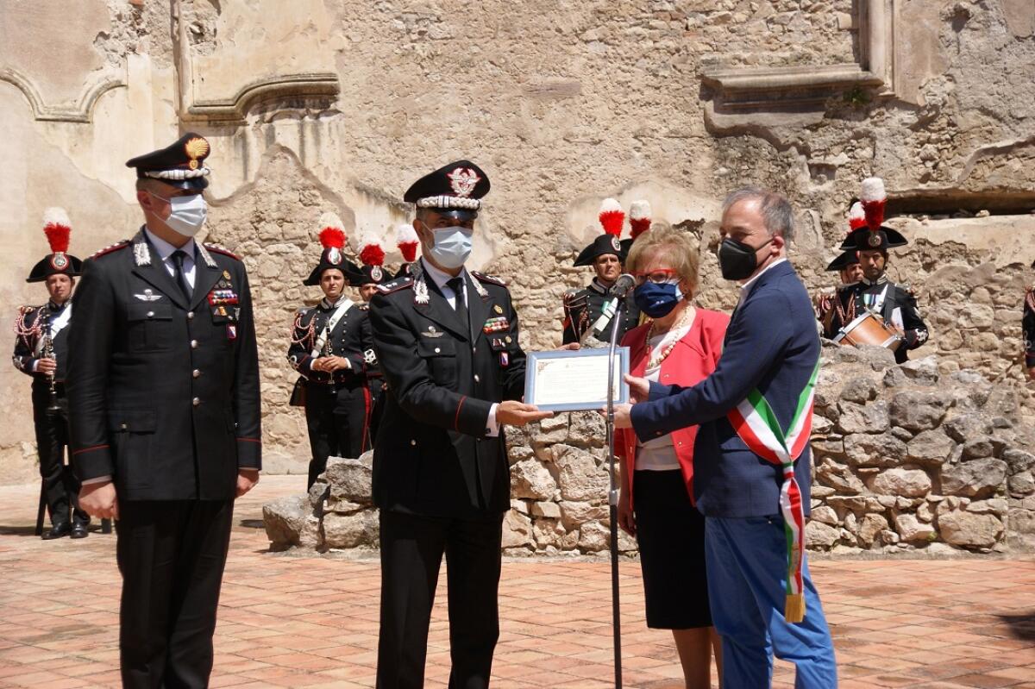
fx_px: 1940
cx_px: 518
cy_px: 344
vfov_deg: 20.1
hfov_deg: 29.9
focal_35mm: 68
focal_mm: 45
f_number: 5.6
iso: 100
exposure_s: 1/640
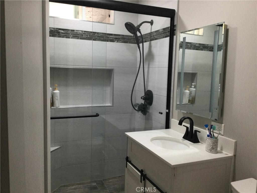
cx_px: 128
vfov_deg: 45.4
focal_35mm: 31
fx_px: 230
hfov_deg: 58.4
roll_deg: -2.5
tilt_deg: -7.9
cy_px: 96
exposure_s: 1/30
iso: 64
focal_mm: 3.3
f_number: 2.4
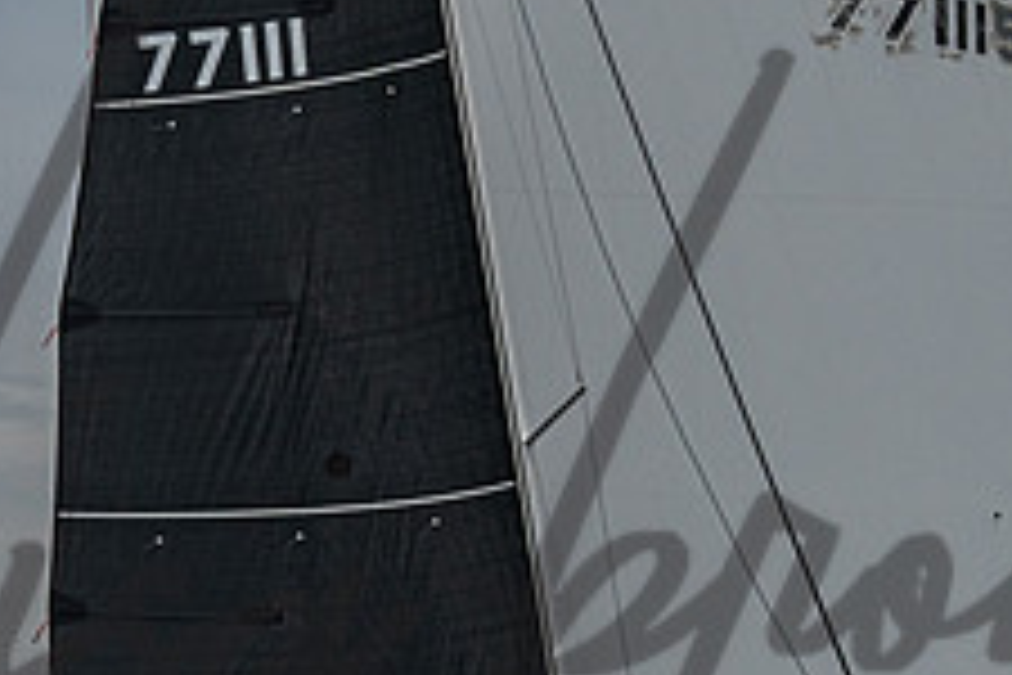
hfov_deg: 5.9
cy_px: 346
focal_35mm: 349
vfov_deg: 3.9
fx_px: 9810
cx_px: 476
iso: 400
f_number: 8
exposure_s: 1/3200
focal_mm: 105
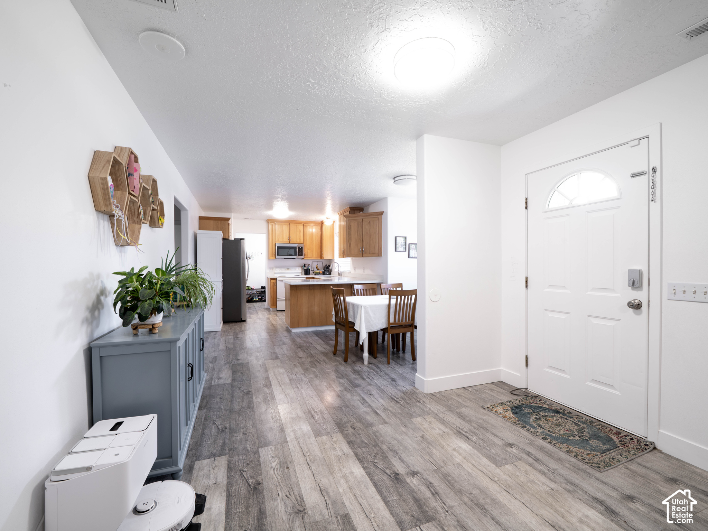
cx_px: 354
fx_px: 310
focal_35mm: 15
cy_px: 266
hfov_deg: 97.6
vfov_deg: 81.2
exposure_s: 1.6
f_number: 11
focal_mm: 14
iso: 160
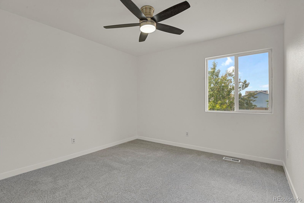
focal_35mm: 17
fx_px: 144
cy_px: 102
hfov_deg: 93.3
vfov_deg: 70.4
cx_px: 152
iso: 250
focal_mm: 17
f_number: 8
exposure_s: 1/1.67
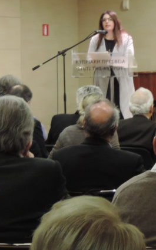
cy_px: 101
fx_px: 1218
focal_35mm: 179
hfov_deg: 7.2
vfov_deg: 11.7
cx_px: 231
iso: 400
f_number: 3.9
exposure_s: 1/20
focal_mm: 12.4
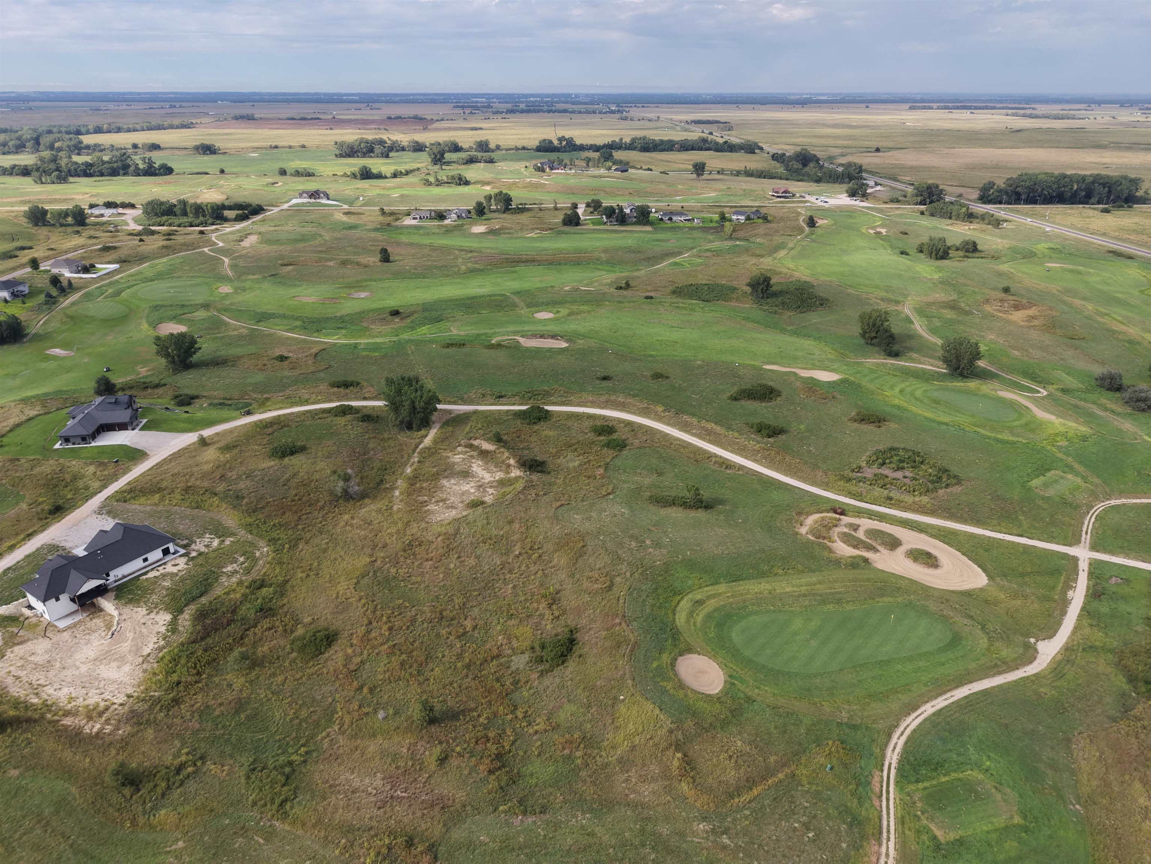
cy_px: 432
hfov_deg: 71.6
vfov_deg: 56.8
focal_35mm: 24
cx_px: 576
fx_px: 798
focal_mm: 8.67
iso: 200
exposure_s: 1/3200
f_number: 1.8
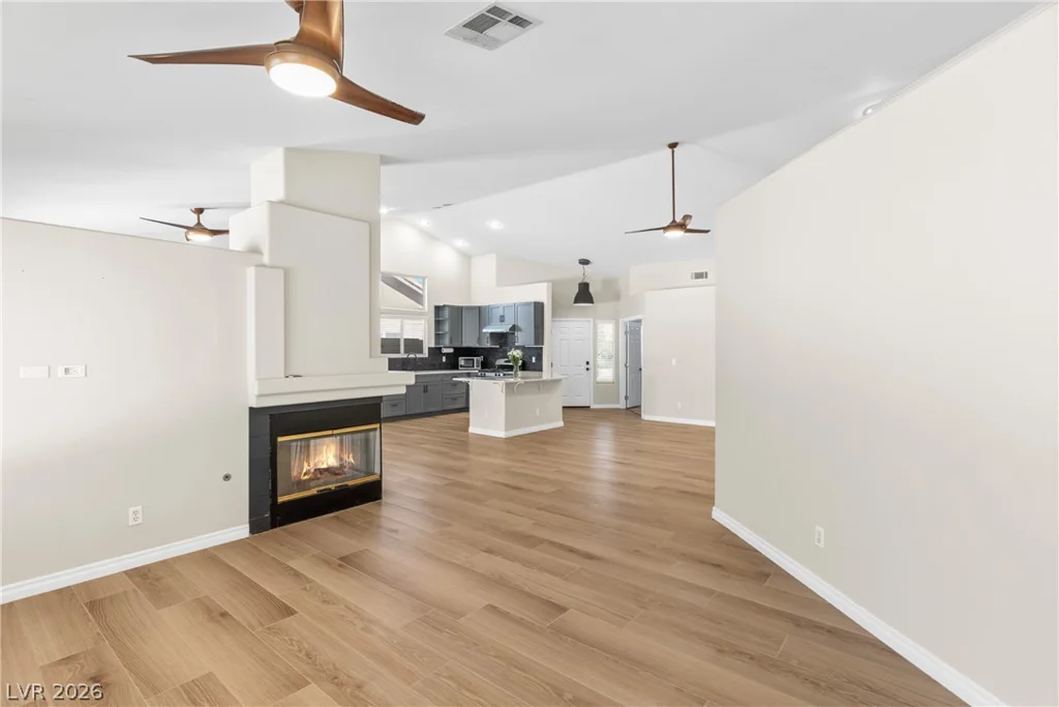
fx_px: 500
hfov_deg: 93.3
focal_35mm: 17
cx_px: 530
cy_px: 354
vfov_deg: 70.5
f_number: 8
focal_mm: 17
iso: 400
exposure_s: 1/1.25
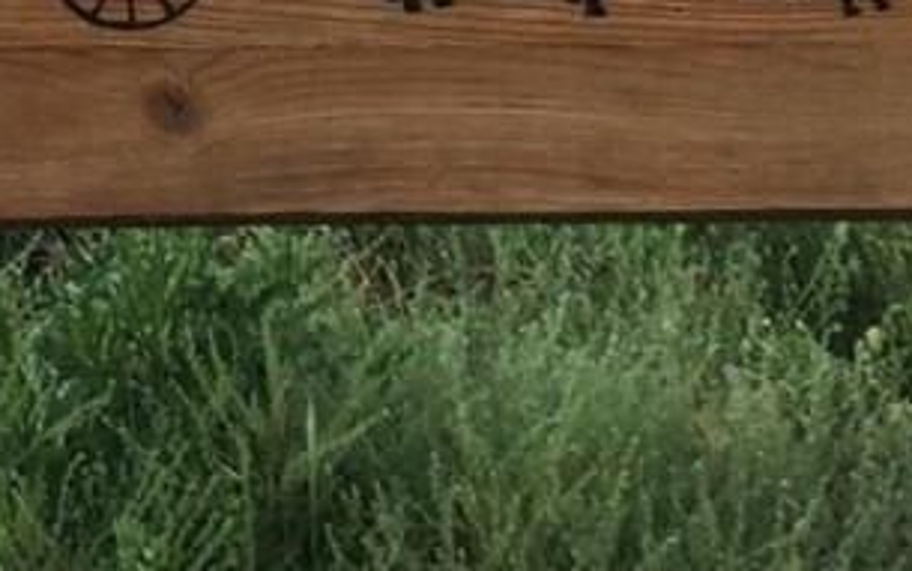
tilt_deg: -5.8
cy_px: -553
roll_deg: +0.3
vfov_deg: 7.8
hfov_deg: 13.0
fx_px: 4004
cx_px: 308
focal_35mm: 161
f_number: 2.2
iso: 32
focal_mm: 4.15
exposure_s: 1/446
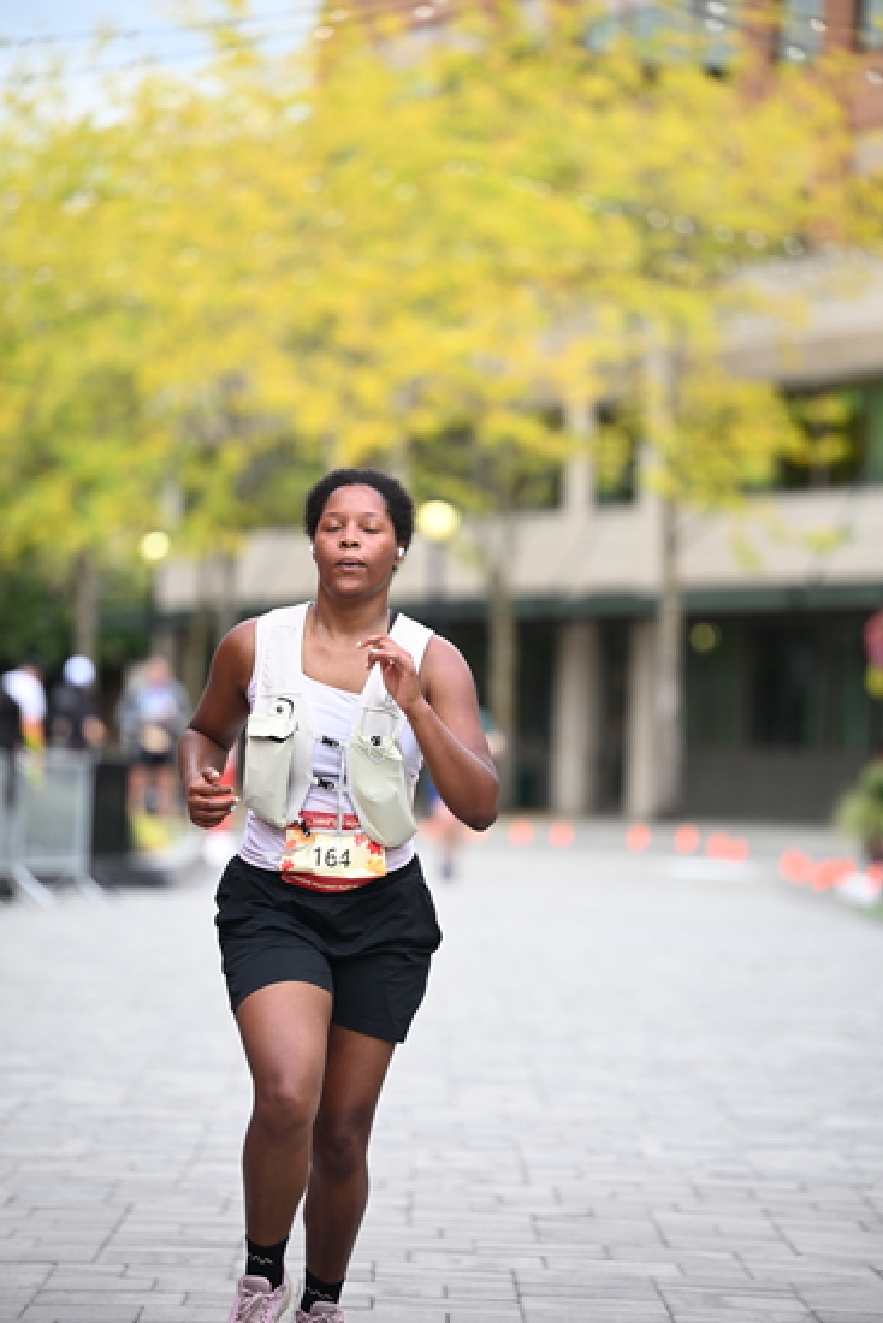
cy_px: 662
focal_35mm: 145
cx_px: 442
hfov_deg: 9.5
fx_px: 5331
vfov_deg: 14.1
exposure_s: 1/1600
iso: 640
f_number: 2.8
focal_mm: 145
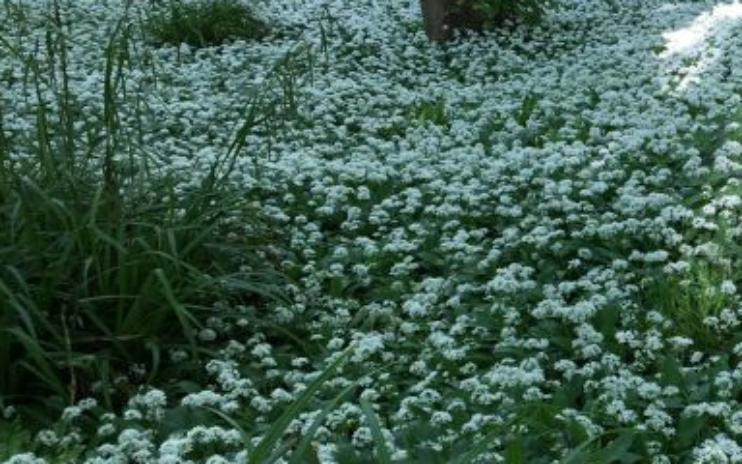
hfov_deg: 29.5
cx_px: 769
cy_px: 244
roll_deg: -5.3
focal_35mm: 64
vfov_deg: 20.3
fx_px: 1294
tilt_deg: -23.4
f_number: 2.2
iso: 25
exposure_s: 1/50
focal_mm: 4.15
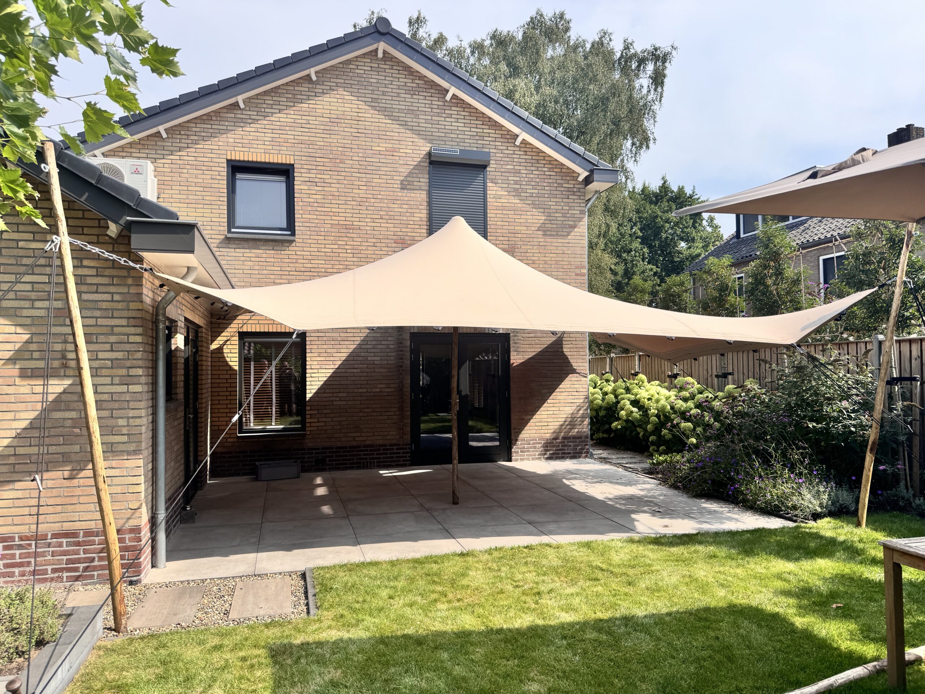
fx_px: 641
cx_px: 462
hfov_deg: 71.6
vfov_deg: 56.8
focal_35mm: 24
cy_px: 347
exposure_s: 1/3413
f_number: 1.78
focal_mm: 6.76
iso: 80
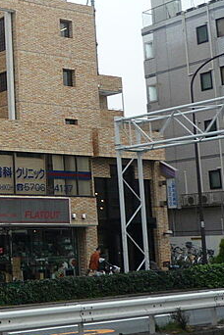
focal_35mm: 76
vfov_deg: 26.5
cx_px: -70
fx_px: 709
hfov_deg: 16.9
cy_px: 113
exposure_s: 1/500
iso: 100
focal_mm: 4.4
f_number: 3.5
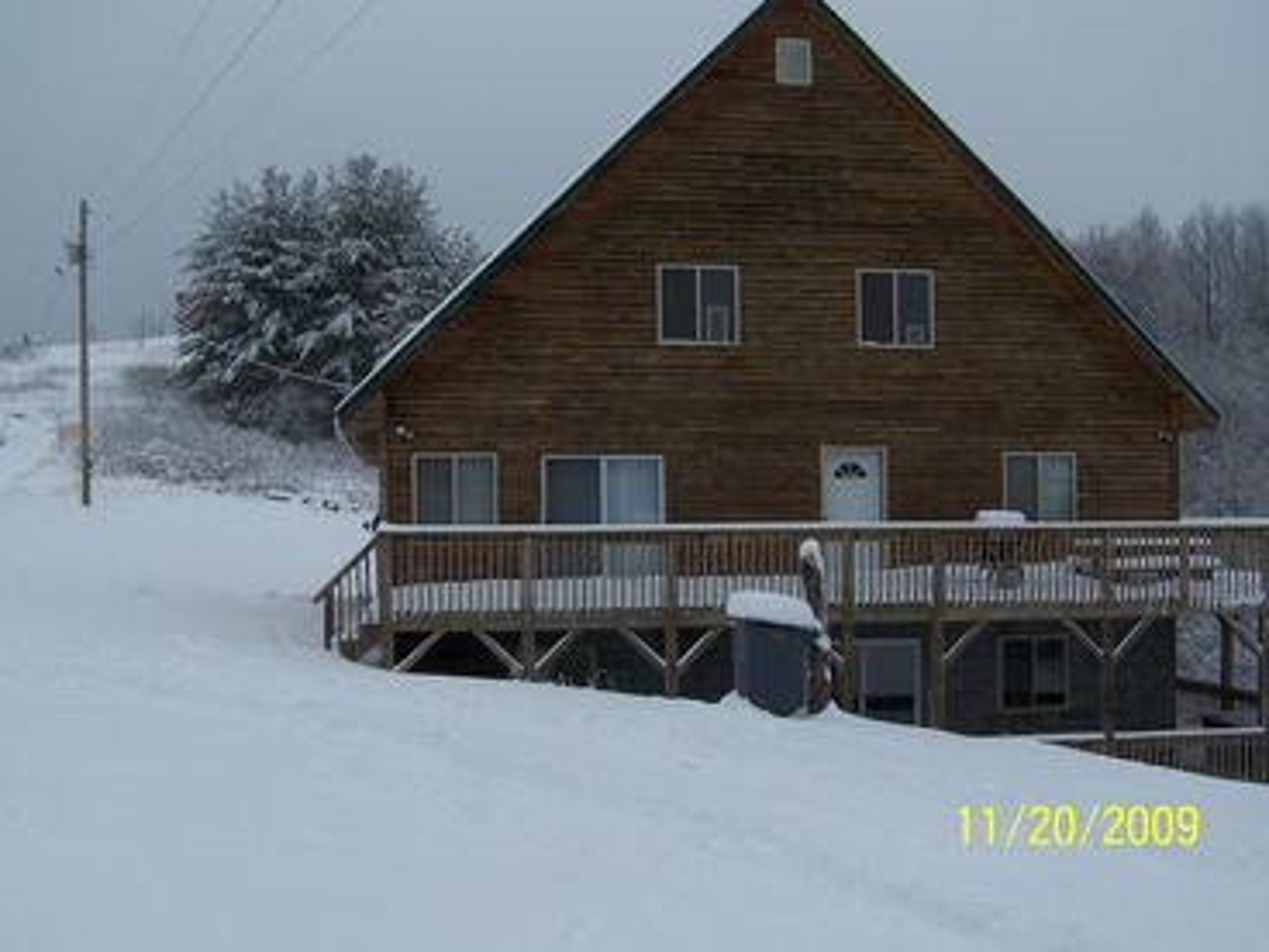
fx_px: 1393
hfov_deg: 49.0
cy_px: 476
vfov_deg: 37.7
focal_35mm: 38
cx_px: 634
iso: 80
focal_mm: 6.3
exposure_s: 1/500
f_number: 4
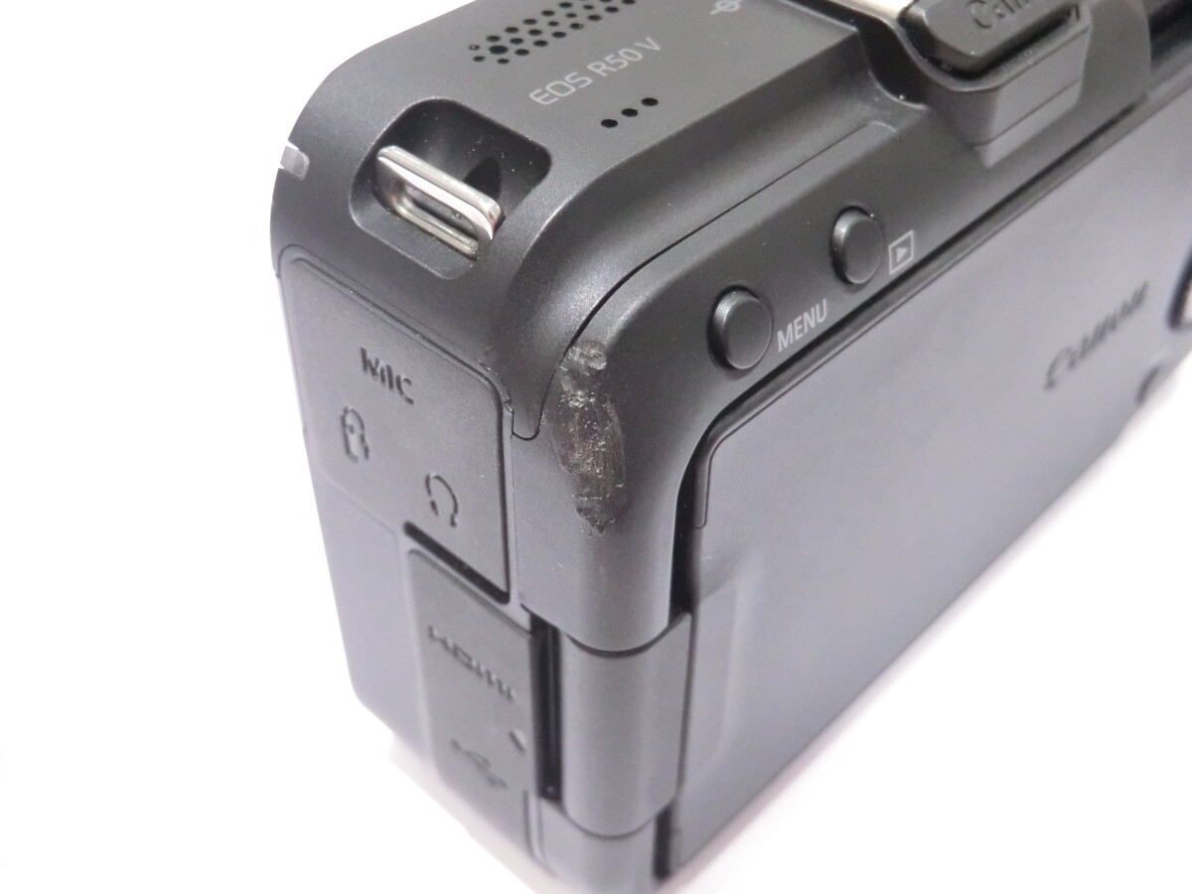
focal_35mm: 40
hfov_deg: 46.8
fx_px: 1377
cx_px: 596
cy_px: 447
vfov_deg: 36.0
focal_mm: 7.1
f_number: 3.8
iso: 800
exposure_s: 1/60
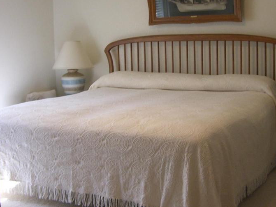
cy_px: 87
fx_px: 462
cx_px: 168
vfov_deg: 25.2
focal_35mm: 58
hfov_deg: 33.1
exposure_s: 1/40
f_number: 2.7
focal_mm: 6.2
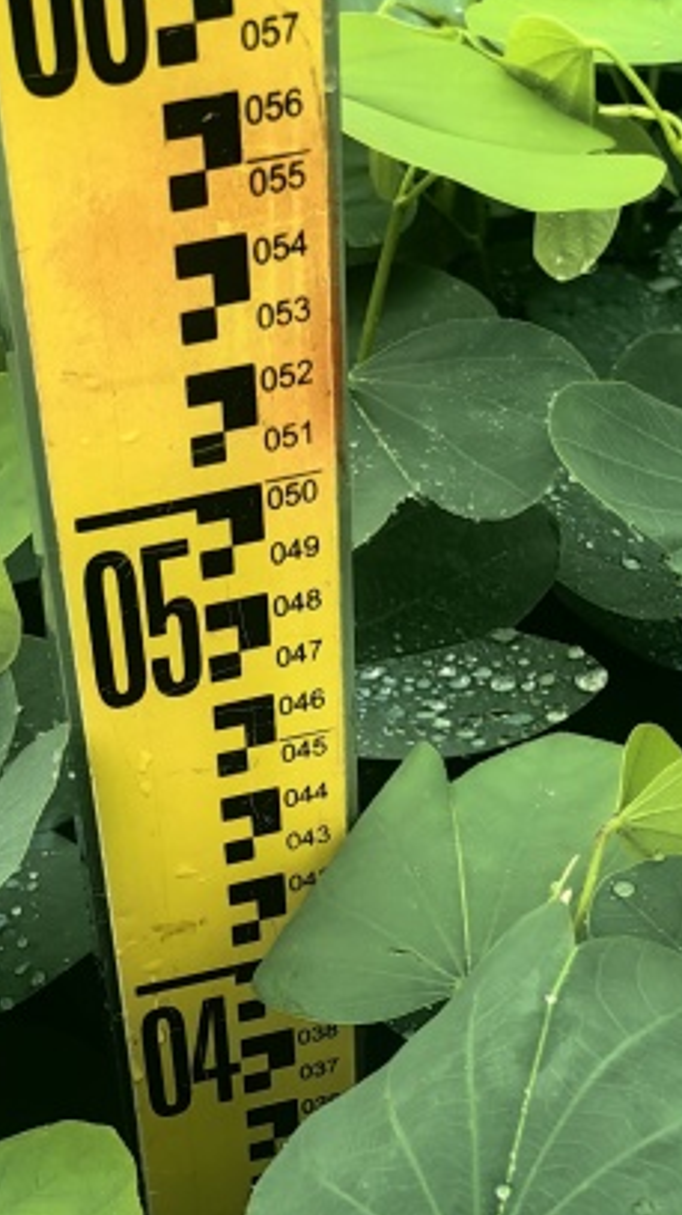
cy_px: 877
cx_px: 244
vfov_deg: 27.2
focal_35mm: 77
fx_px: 2480
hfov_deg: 15.6
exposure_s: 1/439
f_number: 2
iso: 160
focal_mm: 5.75
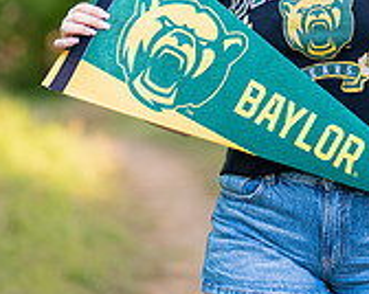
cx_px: 336
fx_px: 2378
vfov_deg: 7.1
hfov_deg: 8.8
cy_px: 28
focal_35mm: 218
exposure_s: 1/1250
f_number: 1.2
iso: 320
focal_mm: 50
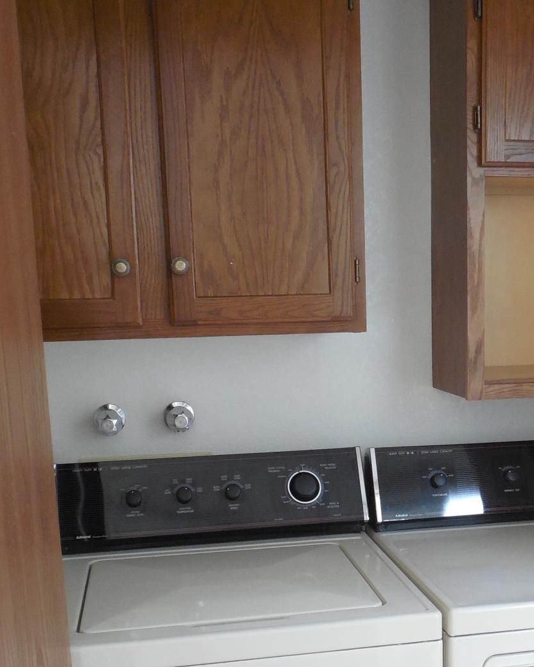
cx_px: 378
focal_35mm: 47
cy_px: 466
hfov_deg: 31.7
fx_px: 928
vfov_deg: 38.9
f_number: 3.3
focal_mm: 4.5
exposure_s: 1/25
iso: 400
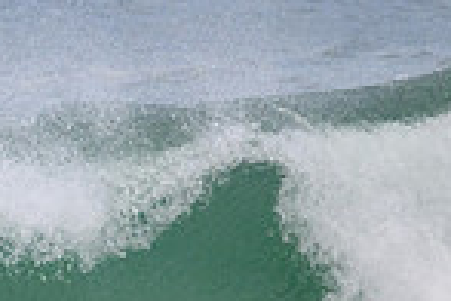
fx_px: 39472
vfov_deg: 0.4
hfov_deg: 0.7
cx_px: -126
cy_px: 487
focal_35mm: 3151
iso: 1100
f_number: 11
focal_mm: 800
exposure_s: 1/2000
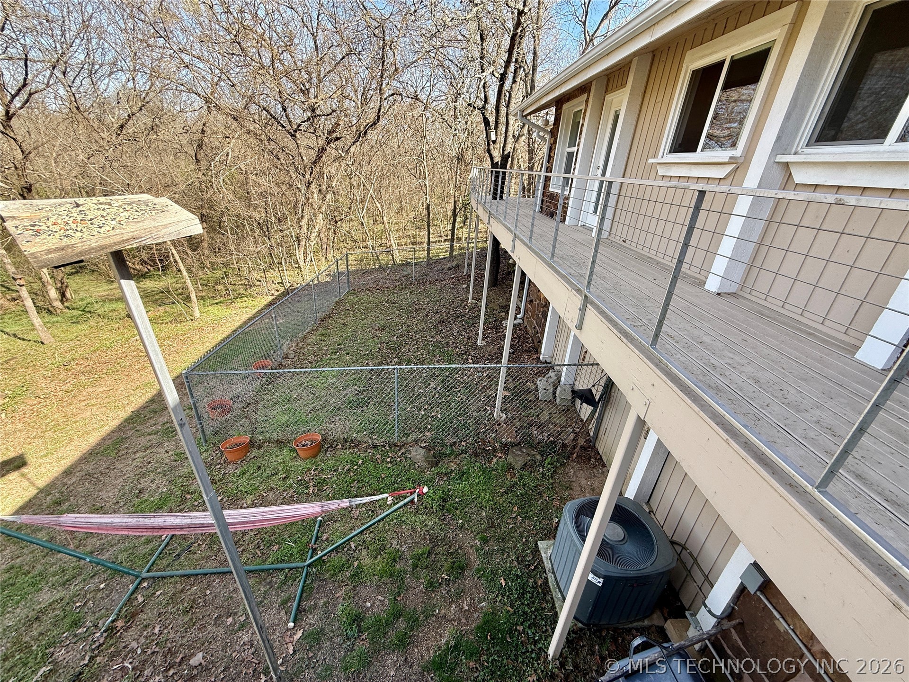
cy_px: 341
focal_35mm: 14
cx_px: 454
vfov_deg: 85.7
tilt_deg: -25.0
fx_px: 368
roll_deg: -3.6
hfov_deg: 102.1
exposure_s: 1/241
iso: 50
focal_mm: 2.22
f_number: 2.2
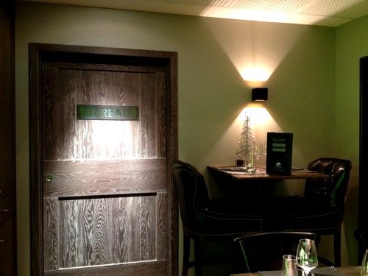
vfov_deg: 40.7
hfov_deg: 52.6
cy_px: 138
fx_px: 372
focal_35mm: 35
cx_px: 184
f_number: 2.4
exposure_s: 1/17
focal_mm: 4.28
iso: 400
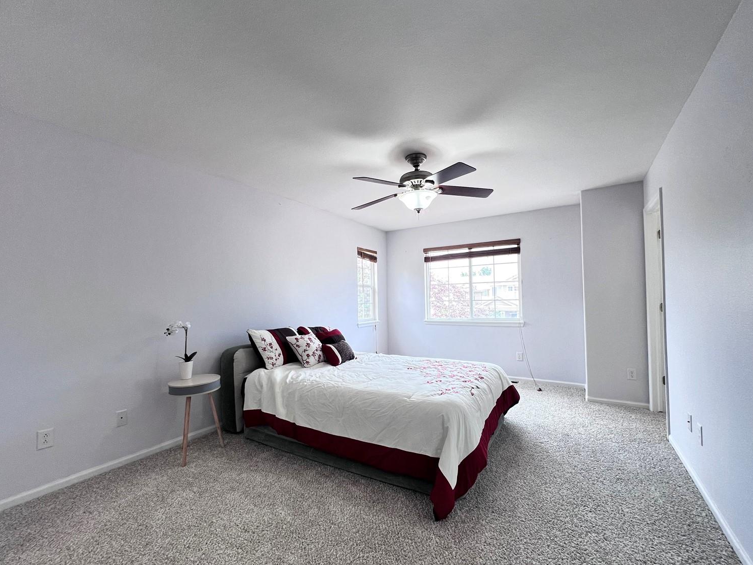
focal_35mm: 14
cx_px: 379
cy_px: 293
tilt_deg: +0.3
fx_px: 304
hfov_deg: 102.1
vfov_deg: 85.6
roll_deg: +0.7
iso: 160
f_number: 1.8
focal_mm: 1.57
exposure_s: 1/120
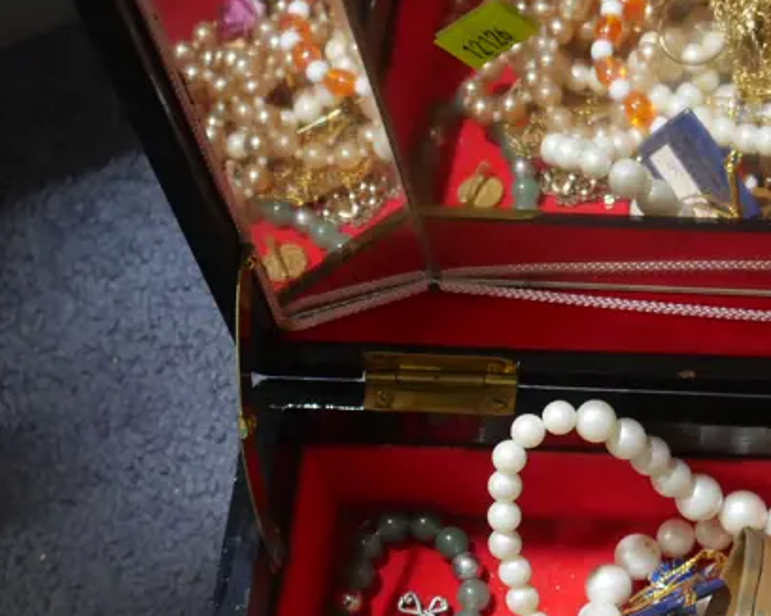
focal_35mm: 103
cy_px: 489
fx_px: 2349
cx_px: 879
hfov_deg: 17.9
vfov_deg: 14.9
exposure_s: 1/60
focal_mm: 21
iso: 800
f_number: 4.6
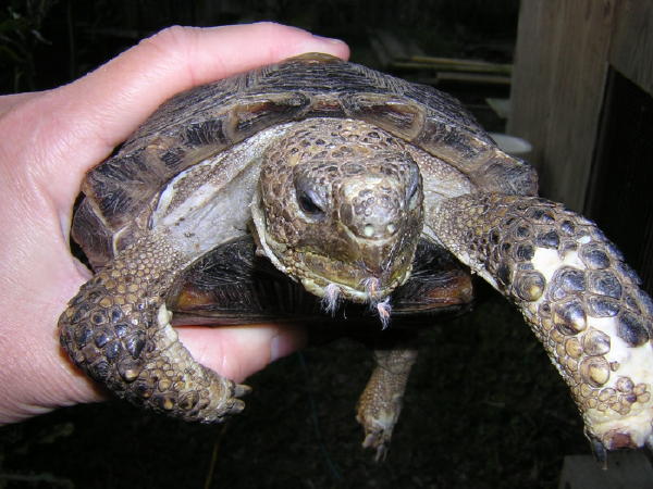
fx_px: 679
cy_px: 244
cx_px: 326
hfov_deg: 51.4
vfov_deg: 39.7
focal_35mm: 36
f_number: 5.2
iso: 100
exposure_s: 1/60.1
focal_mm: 4.7
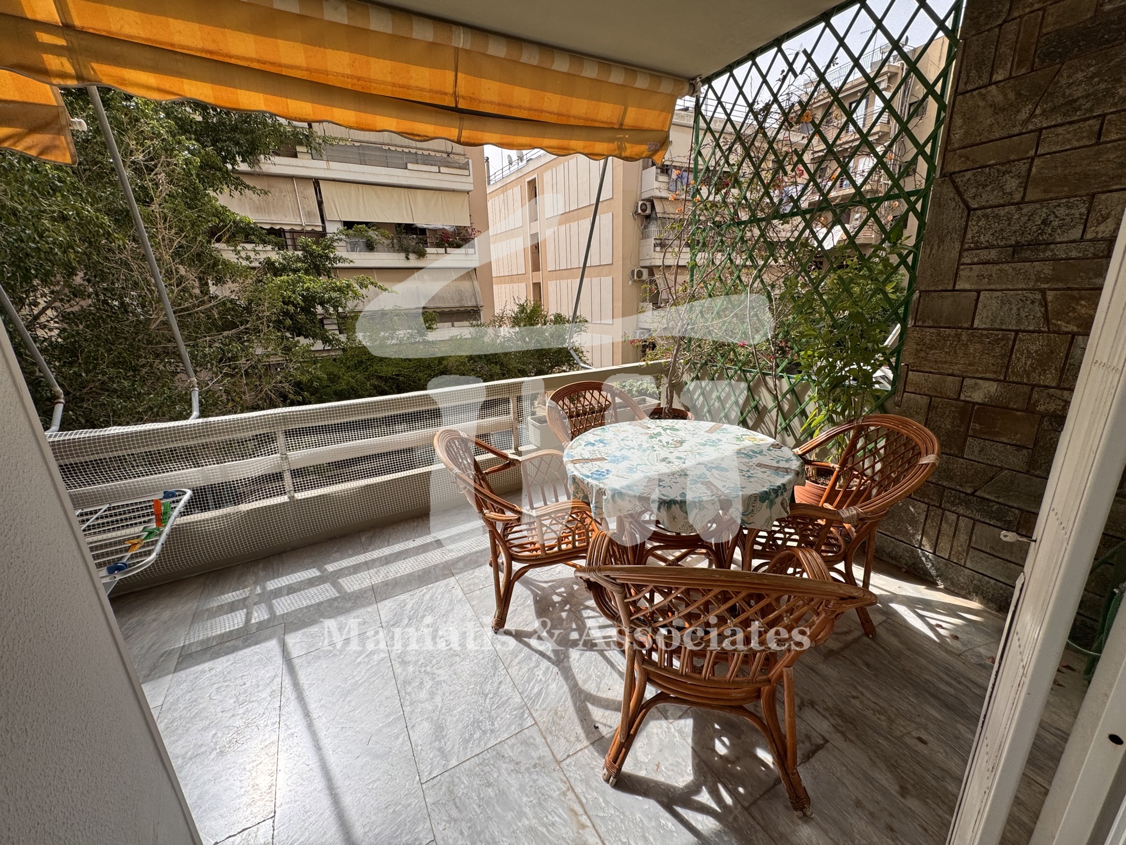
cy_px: 422
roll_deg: +2.3
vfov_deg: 85.7
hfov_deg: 102.1
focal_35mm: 14
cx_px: 563
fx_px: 455
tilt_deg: -15.5
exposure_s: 1/831
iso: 40
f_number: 2.2
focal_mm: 2.22
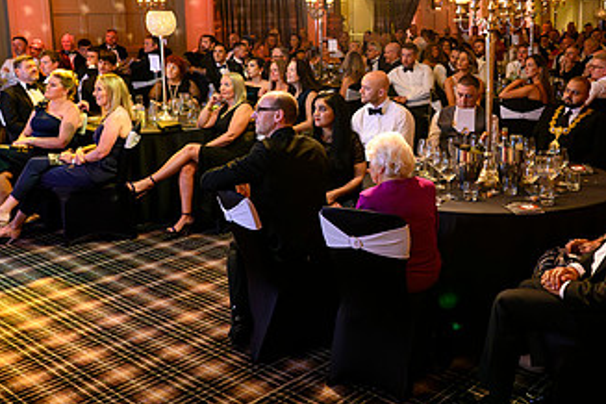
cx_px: 400
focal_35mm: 43
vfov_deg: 30.9
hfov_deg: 44.8
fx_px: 724
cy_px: 132
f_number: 4
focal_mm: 24
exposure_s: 1/125
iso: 20000
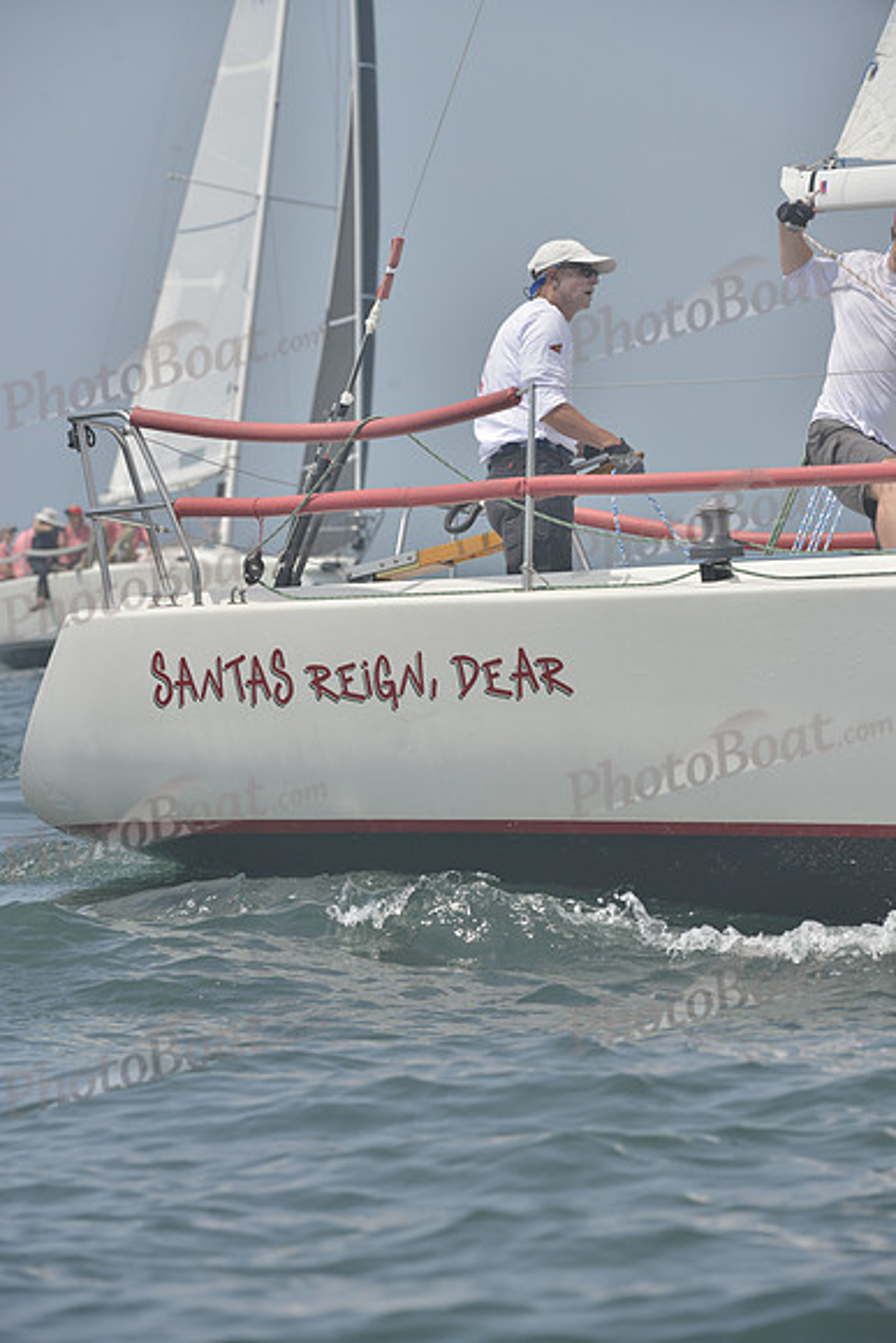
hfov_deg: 6.9
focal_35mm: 200
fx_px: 7462
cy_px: 672
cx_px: 448
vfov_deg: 10.3
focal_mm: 200
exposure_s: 1/1000
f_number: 9
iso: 280
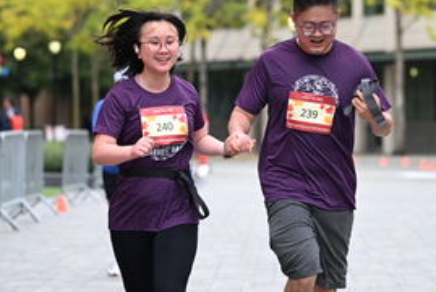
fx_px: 2401
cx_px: 271
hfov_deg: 10.4
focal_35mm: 198
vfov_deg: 7.0
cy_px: 84
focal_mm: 97
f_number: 2.8
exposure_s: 1/1600
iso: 640
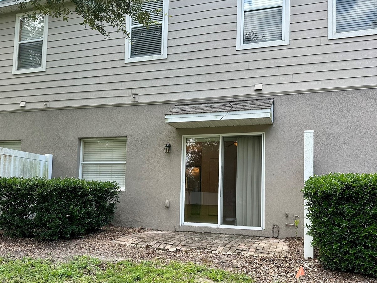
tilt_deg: +4.7
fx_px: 349
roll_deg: -1.5
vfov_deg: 44.0
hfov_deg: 56.8
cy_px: 168
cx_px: 180
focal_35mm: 32
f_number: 1.78
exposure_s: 1/549
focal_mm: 6.86
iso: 80
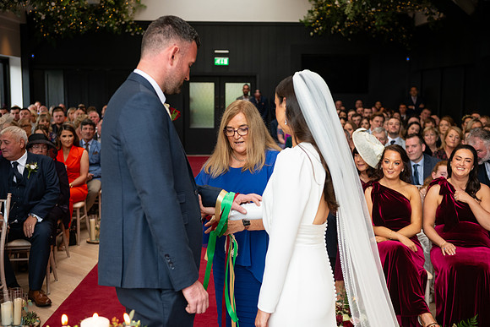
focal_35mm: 50
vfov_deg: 27.0
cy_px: 164
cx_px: 245
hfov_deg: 39.6
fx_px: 681
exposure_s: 1/160
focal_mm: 50
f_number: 3.5
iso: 640
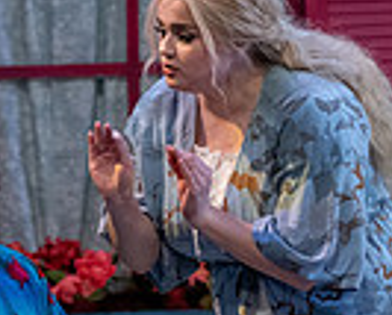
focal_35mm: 714
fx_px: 8302
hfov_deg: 2.7
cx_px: 309
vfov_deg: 2.2
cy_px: 322
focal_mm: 175
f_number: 3.2
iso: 2500
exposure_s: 1/320
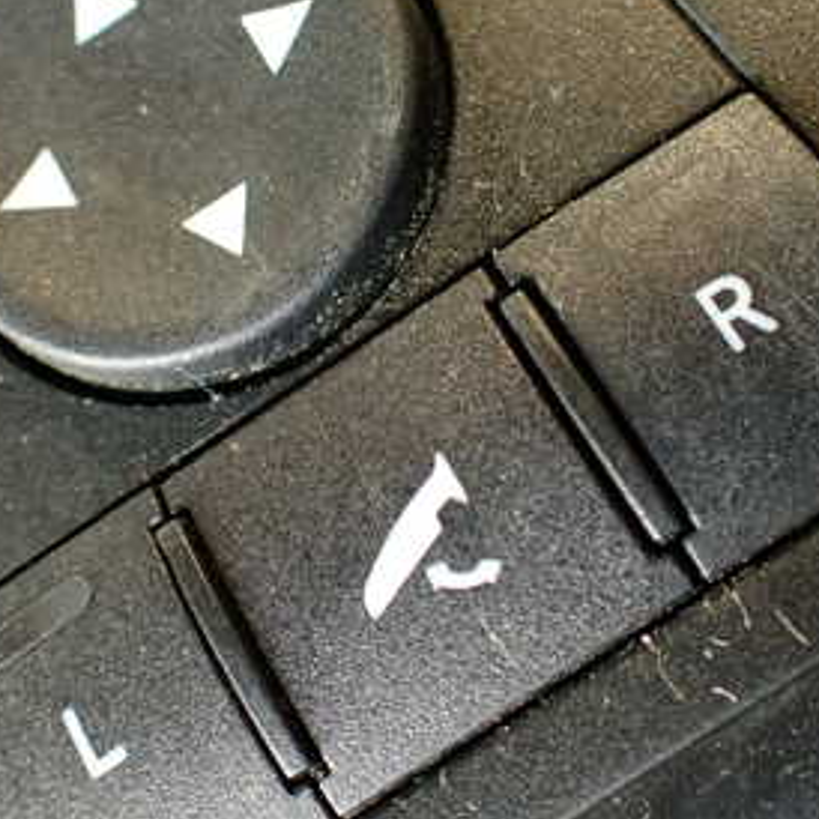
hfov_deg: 29.5
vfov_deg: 29.4
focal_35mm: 58
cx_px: 374
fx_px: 1553
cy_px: 275
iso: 250
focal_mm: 5.4
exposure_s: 1/30
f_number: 2.3
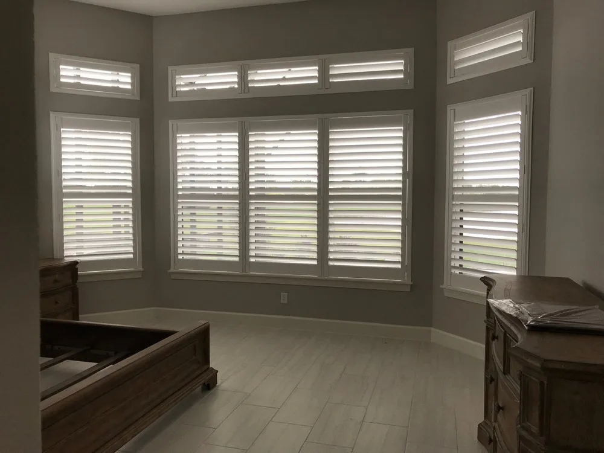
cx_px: 302
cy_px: 226
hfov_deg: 63.4
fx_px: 489
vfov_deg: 49.7
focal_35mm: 28
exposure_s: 1/60
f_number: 1.8
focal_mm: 3.99
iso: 25
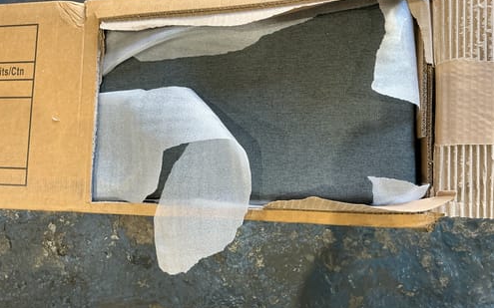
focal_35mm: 30
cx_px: 246
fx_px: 404
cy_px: 132
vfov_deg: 41.7
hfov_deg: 62.9
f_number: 1.8
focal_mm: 3
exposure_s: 1/50
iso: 80
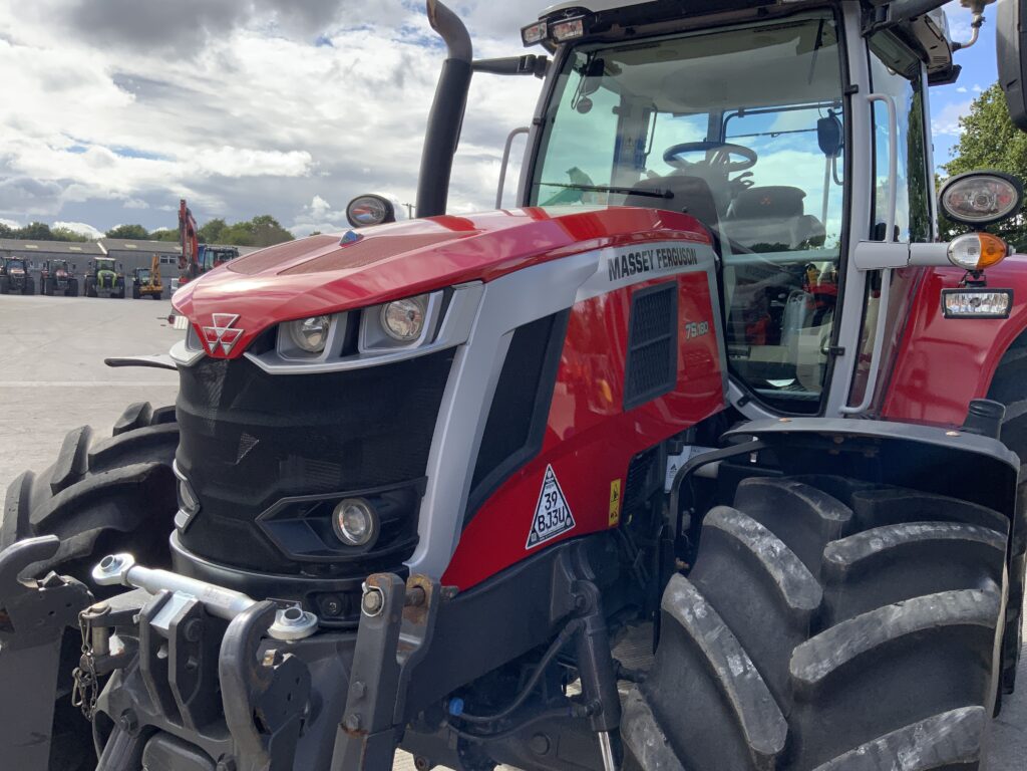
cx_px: 514
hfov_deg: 61.7
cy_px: 386
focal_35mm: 29
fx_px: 860
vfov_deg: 48.2
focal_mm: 3
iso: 16
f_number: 1.8
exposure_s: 1/1311
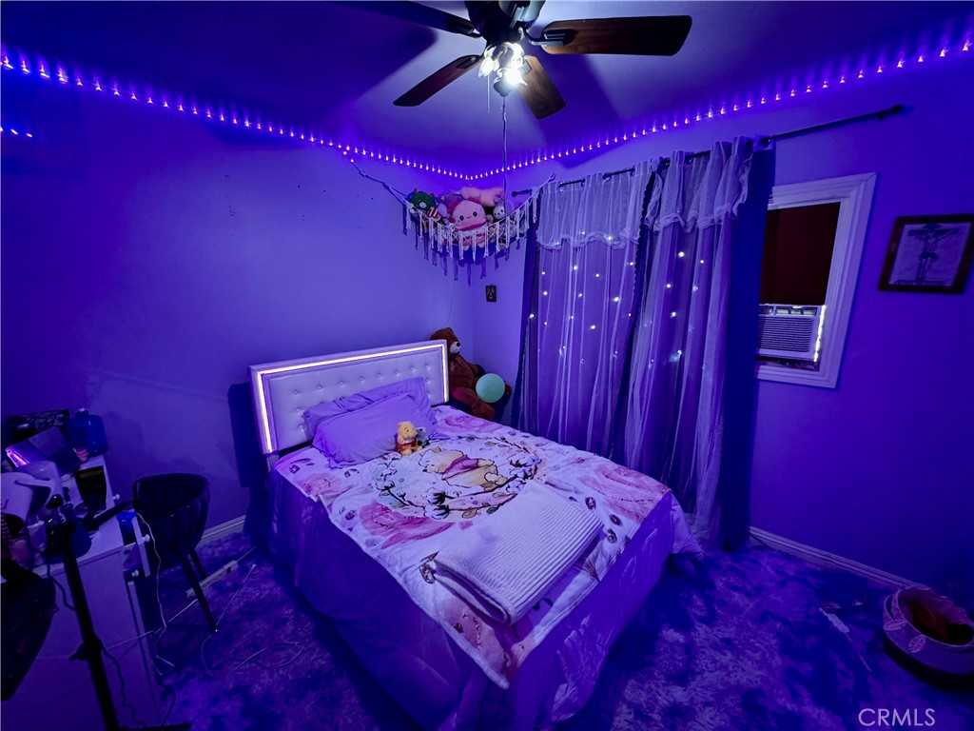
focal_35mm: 14
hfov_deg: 102.1
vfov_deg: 85.7
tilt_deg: -12.0
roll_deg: +0.2
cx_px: 487
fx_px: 394
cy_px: 366
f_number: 2.2
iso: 1250
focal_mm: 2.22
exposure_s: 1/59
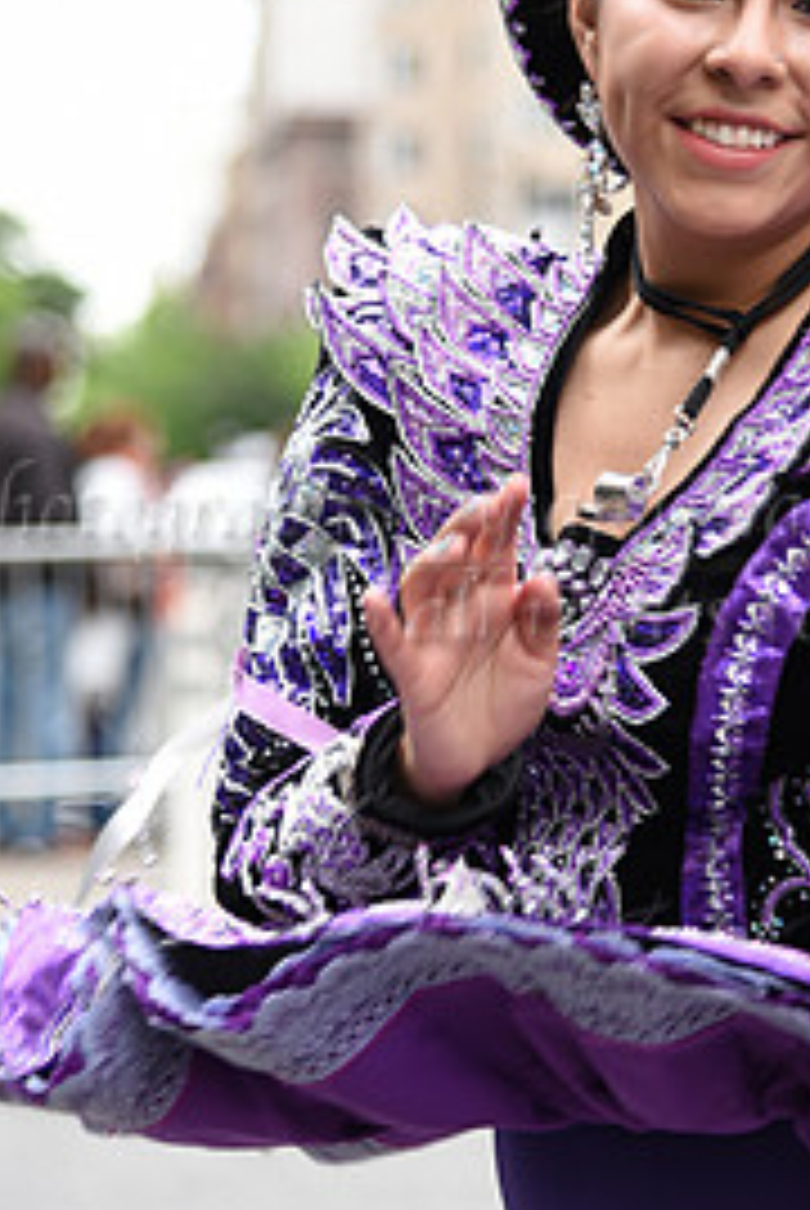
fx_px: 6160
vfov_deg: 11.2
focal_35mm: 183
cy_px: 558
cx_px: 646
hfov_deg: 7.5
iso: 400
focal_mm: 85
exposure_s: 1/400
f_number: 4
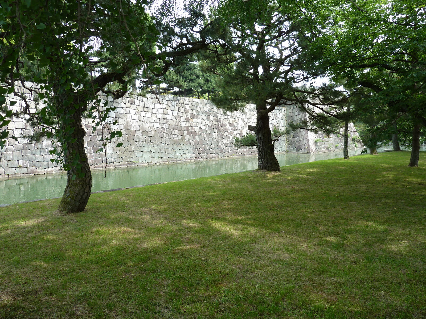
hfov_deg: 69.4
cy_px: 160
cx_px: 213
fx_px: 308
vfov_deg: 54.9
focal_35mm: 25
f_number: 4
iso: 80
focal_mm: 4.1
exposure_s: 1/100
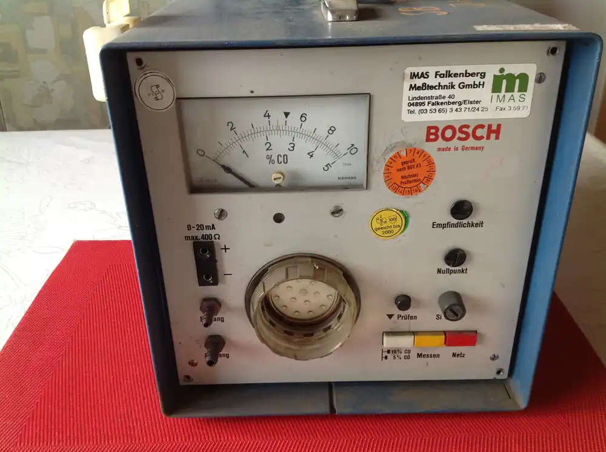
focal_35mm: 35
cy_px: 226
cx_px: 303
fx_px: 612
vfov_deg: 40.6
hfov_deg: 52.7
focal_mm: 4.28
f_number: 2.4
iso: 50
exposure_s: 1/30
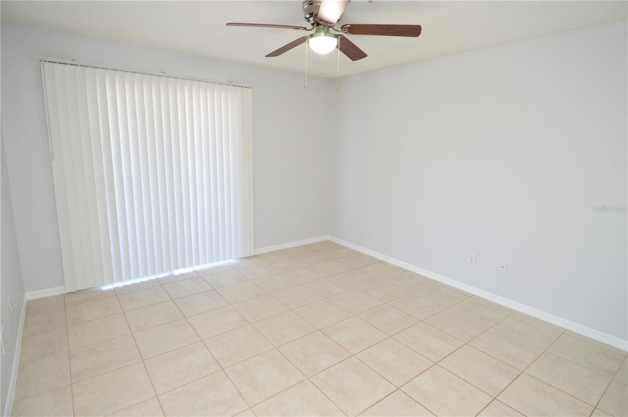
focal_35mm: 18
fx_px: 314
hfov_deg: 90.1
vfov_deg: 67.3
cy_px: 208
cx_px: 314
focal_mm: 12
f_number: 4
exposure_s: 1/60
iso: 800
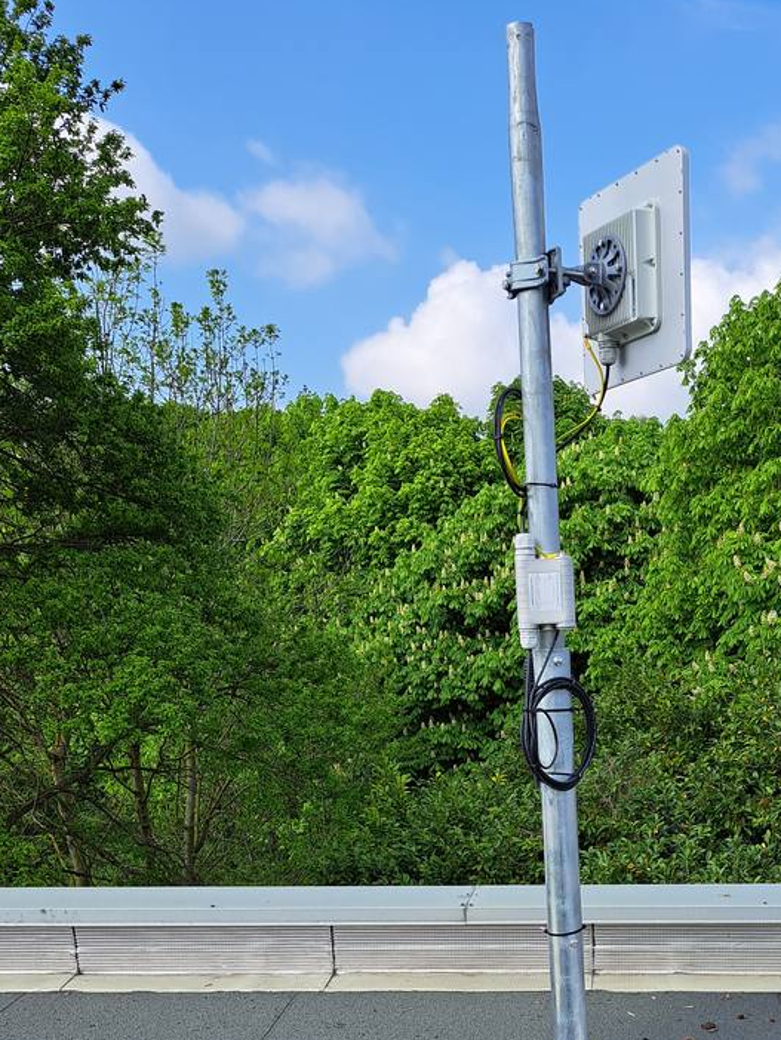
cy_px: 858
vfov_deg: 43.3
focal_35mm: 41
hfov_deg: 34.6
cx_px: 557
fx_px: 1233
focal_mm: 5.23
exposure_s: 1/1248
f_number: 1.8
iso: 50
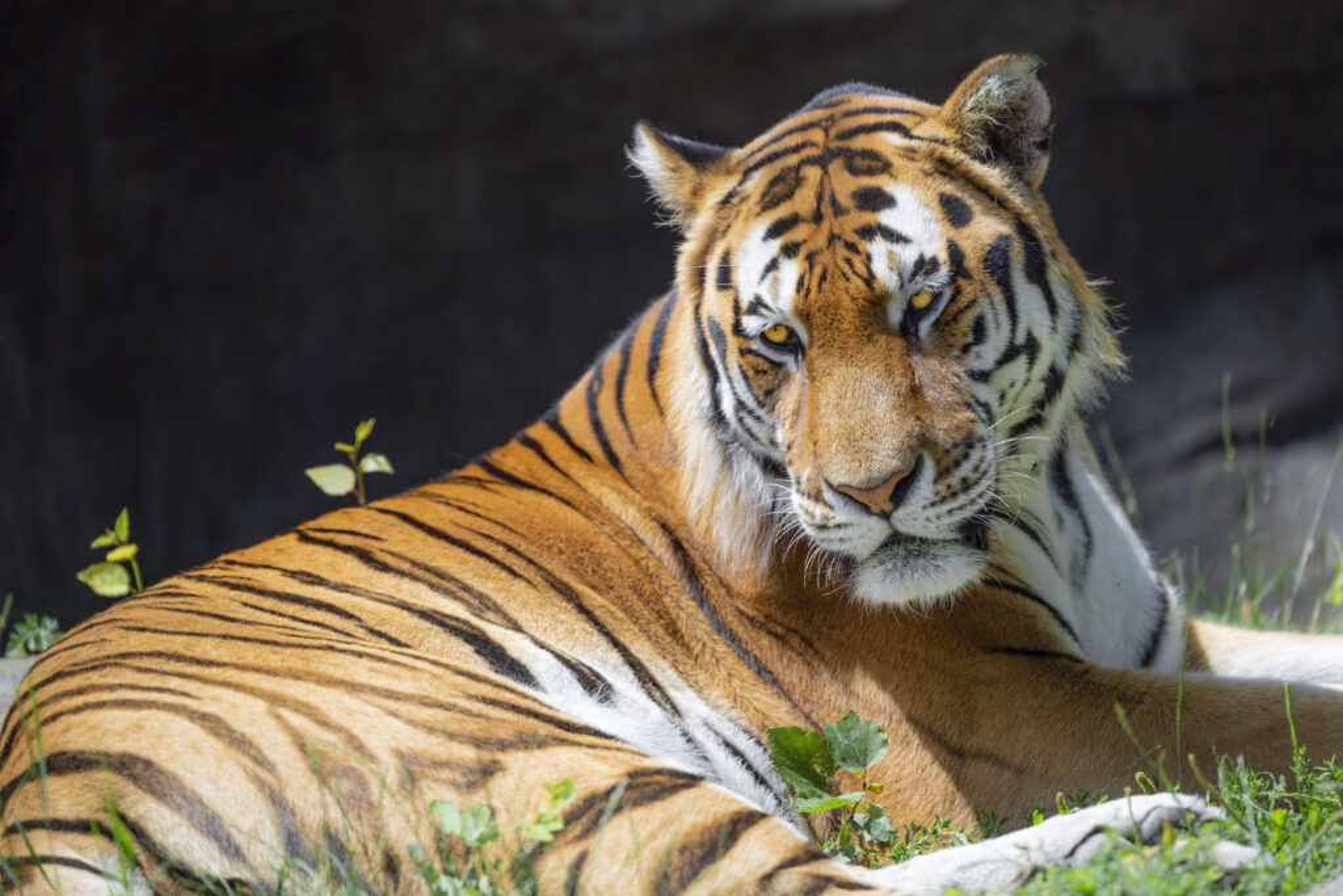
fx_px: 13058
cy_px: 448
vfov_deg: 3.9
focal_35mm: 350
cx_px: 672
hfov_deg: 5.9
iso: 360
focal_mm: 350
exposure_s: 1/800
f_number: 4.5
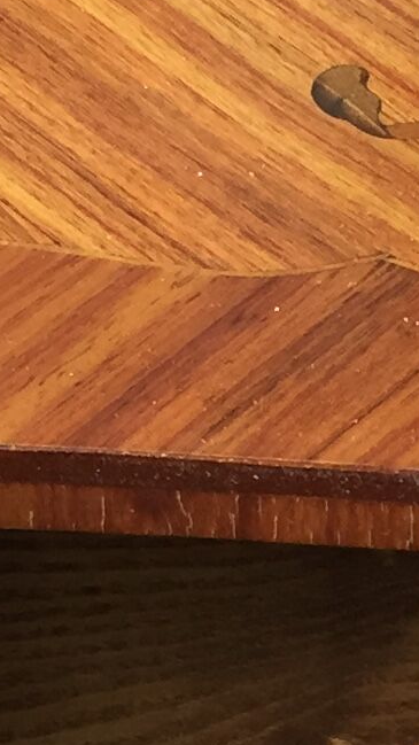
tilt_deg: -54.6
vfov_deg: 13.5
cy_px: 593
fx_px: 3141
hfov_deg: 7.6
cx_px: 514
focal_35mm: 159
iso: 80
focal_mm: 4.15
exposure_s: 1/30
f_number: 2.2
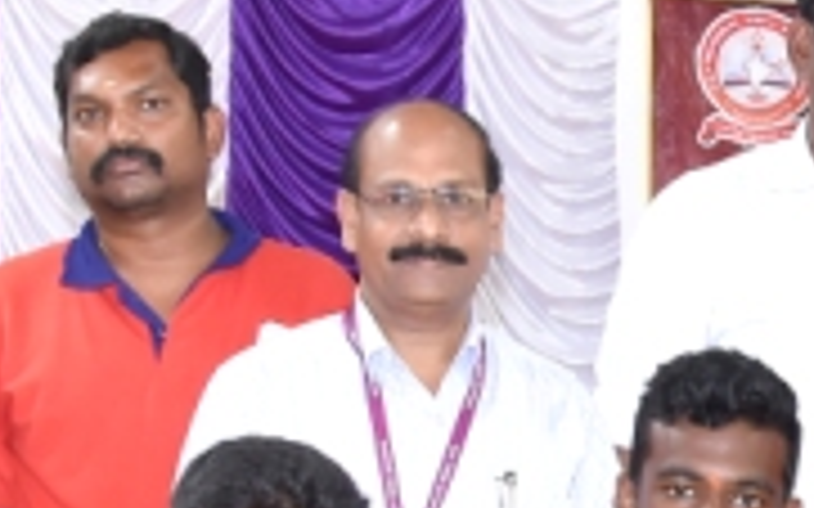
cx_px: 1358
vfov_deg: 7.2
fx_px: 4034
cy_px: 533
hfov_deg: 10.9
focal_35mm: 182
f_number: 5.6
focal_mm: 21
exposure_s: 1/100
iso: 1000
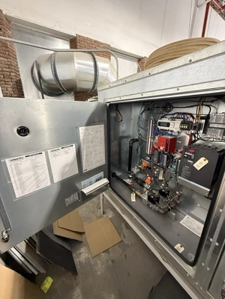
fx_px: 121
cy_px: 150
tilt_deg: -17.9
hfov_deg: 85.7
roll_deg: -0.9
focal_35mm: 14
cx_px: 112
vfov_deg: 102.1
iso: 640
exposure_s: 1/60
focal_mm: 2.22
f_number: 2.2
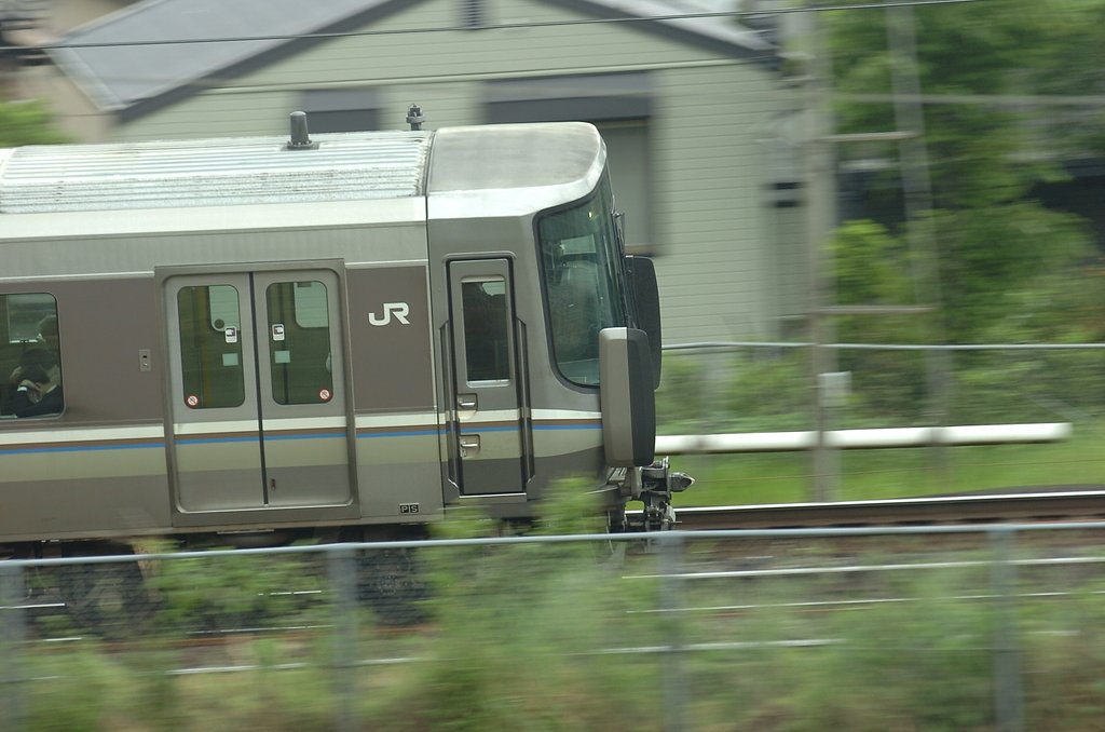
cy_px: 366
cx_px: 552
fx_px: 7810
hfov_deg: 8.1
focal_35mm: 255
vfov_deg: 5.4
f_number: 6.3
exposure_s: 1/125
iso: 400
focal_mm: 170
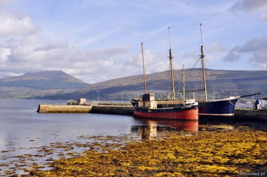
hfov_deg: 41.2
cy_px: 88
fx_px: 356
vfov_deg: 28.0
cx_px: 134
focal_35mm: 48
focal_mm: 32
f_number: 13
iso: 200
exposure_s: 1/160
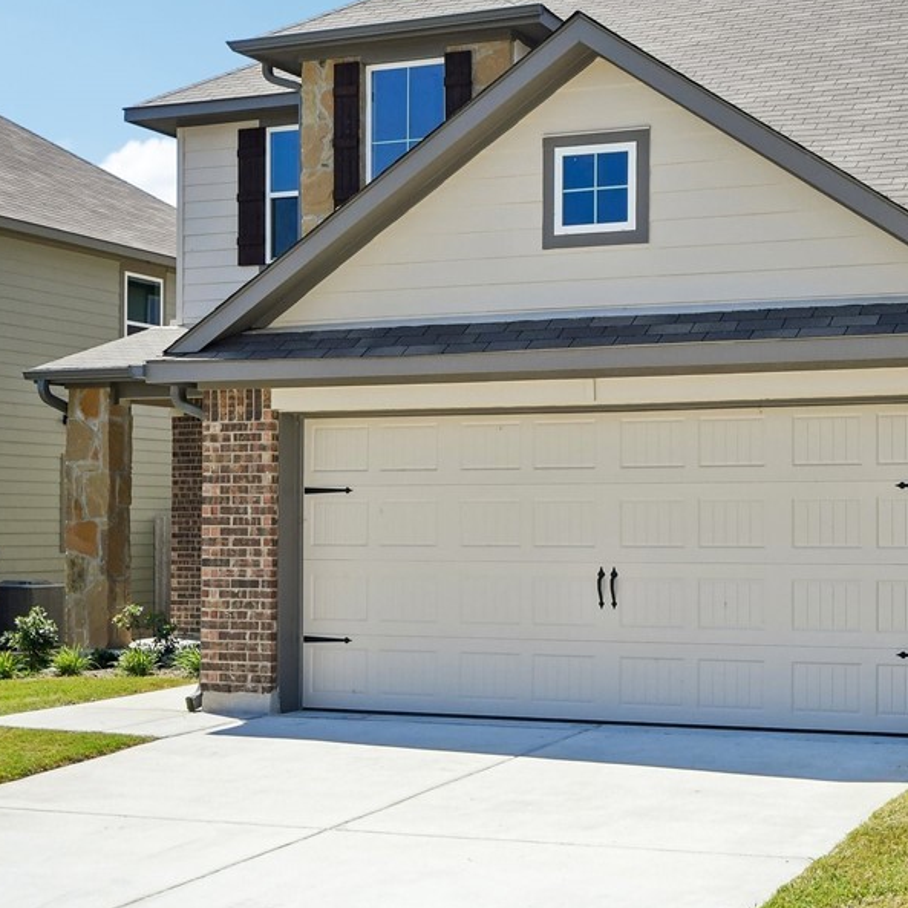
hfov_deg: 30.0
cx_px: 689
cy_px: 364
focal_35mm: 56
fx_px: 1662
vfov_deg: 30.5
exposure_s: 1/1600
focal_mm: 24
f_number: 8
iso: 400
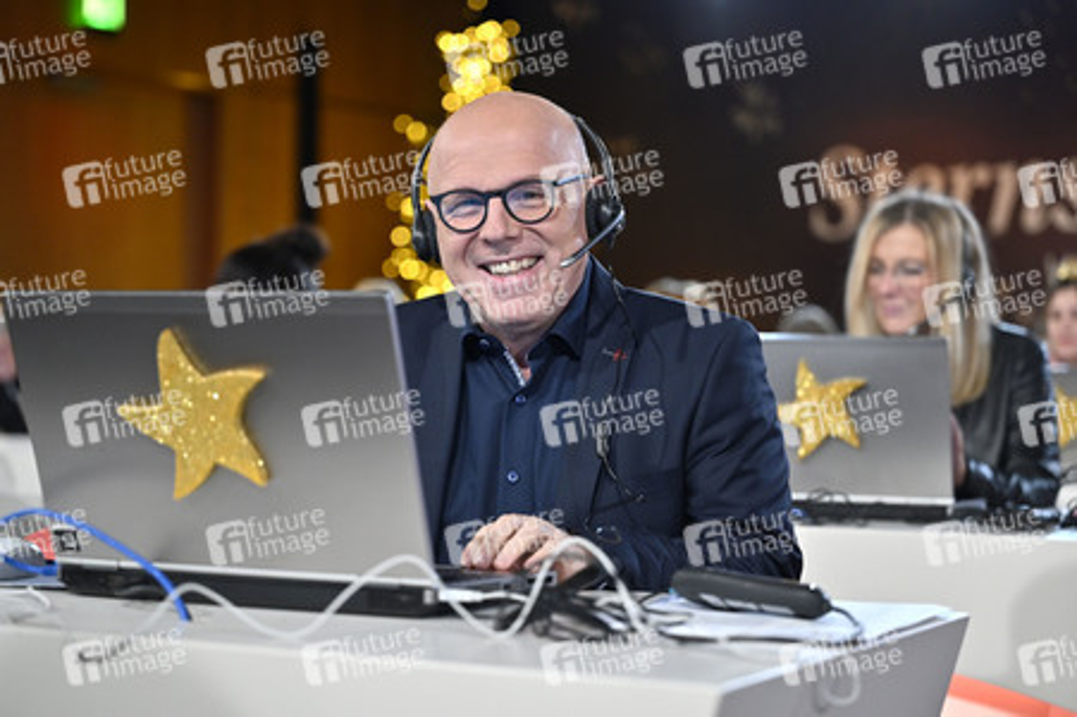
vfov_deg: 19.4
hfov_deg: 28.9
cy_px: 358
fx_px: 2093
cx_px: 538
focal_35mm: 70
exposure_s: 1/250
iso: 1600
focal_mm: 70
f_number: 2.8
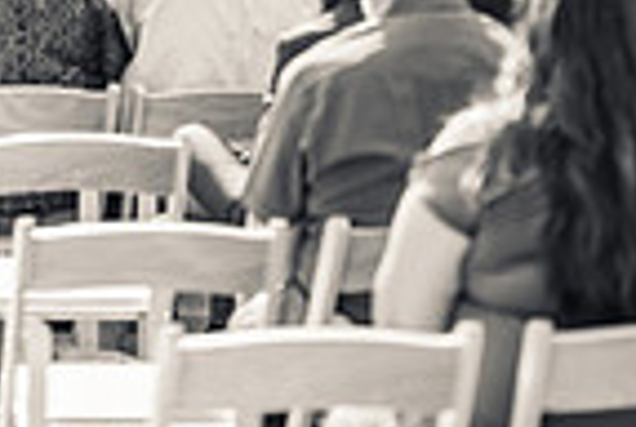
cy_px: -344
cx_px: -231
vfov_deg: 5.7
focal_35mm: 237
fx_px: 4196
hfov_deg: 8.5
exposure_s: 1/3200
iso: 50
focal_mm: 50
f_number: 1.2
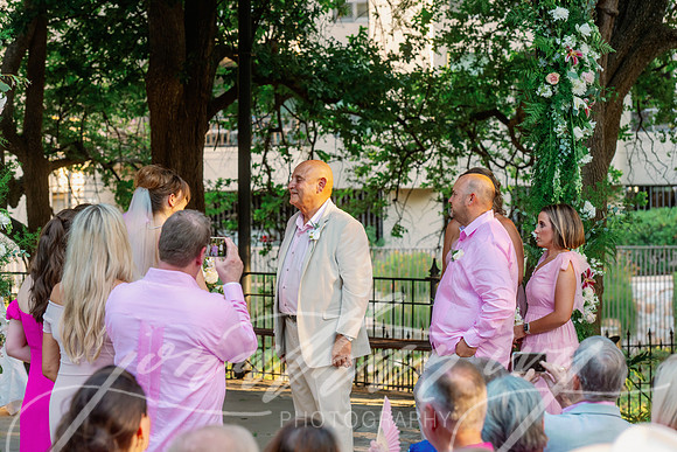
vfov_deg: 12.5
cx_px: 338
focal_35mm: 110
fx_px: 2069
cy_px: 226
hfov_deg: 18.6
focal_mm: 110
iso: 640
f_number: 3.5
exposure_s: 1/200
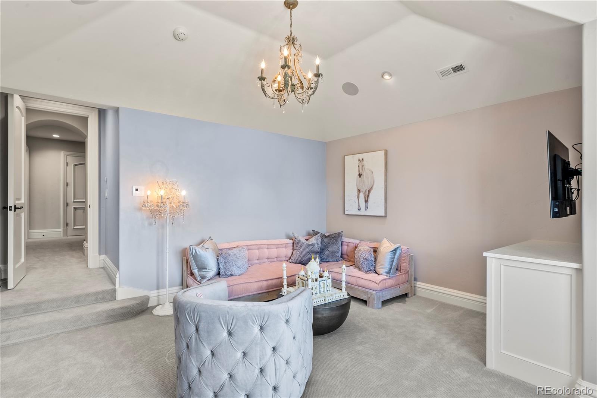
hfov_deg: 93.3
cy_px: 199
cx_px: 298
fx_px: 282
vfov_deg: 70.5
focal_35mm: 17
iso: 200
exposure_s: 1/1.67
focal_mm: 17
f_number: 10
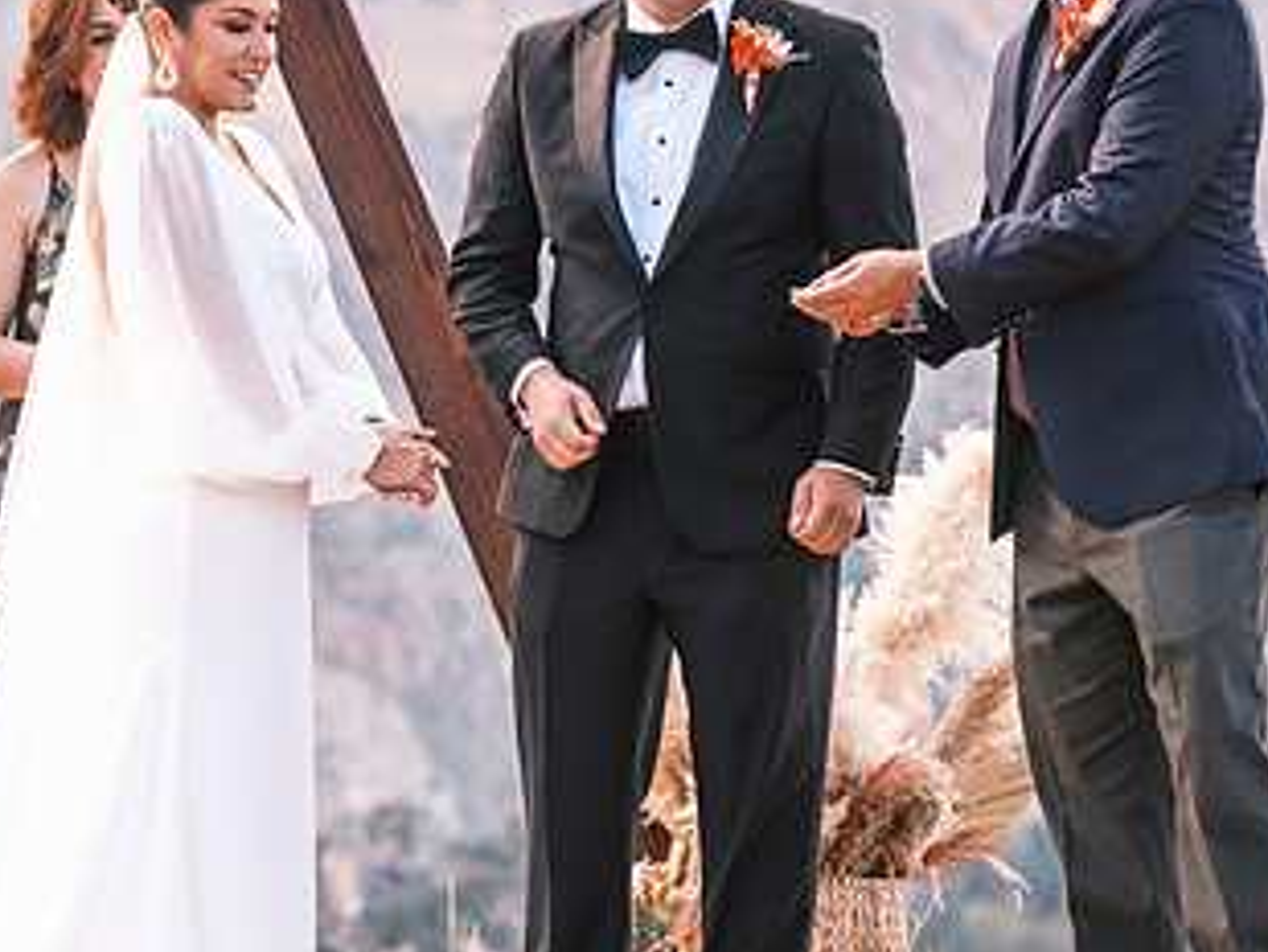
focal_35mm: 202
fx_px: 7402
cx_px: 607
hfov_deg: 9.8
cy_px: 540
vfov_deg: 7.4
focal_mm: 74.4
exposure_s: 1/450
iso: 400
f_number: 2.8
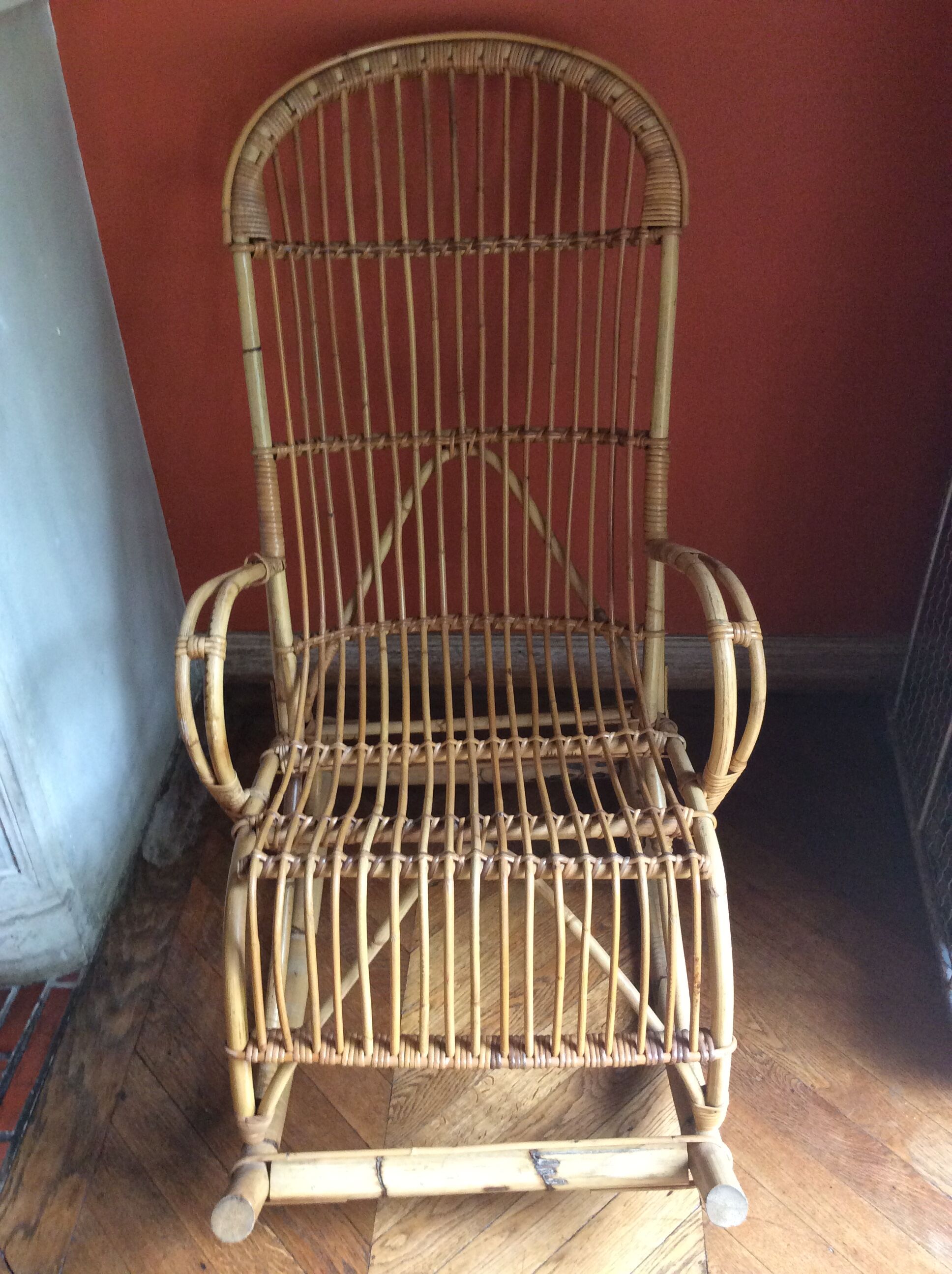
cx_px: 476
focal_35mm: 32
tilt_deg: -36.4
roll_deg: +2.6
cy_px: 637
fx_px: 1177
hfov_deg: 44.1
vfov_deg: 56.9
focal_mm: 3.3
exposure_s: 1/25
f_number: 2.4
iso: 160
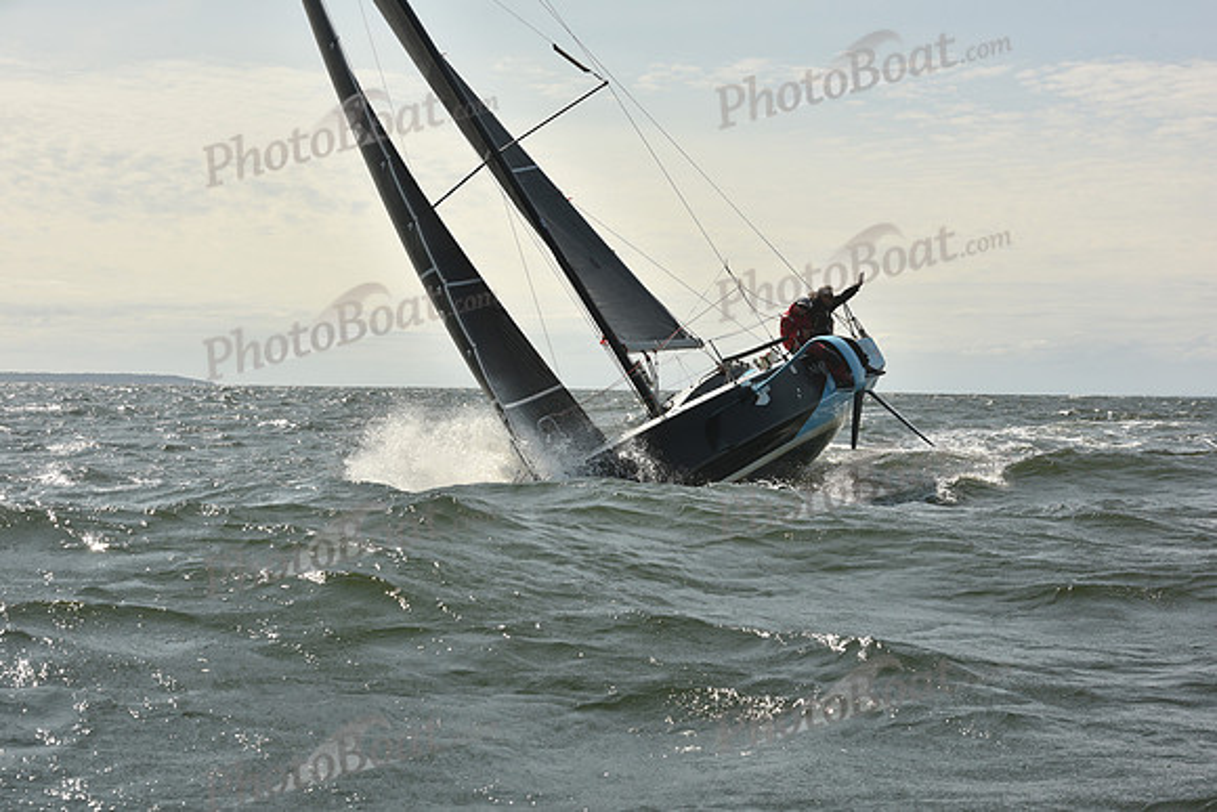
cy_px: 406
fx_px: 2367
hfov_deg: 28.8
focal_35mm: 70
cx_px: 608
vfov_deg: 19.5
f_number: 10
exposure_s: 1/800
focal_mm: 70
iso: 250
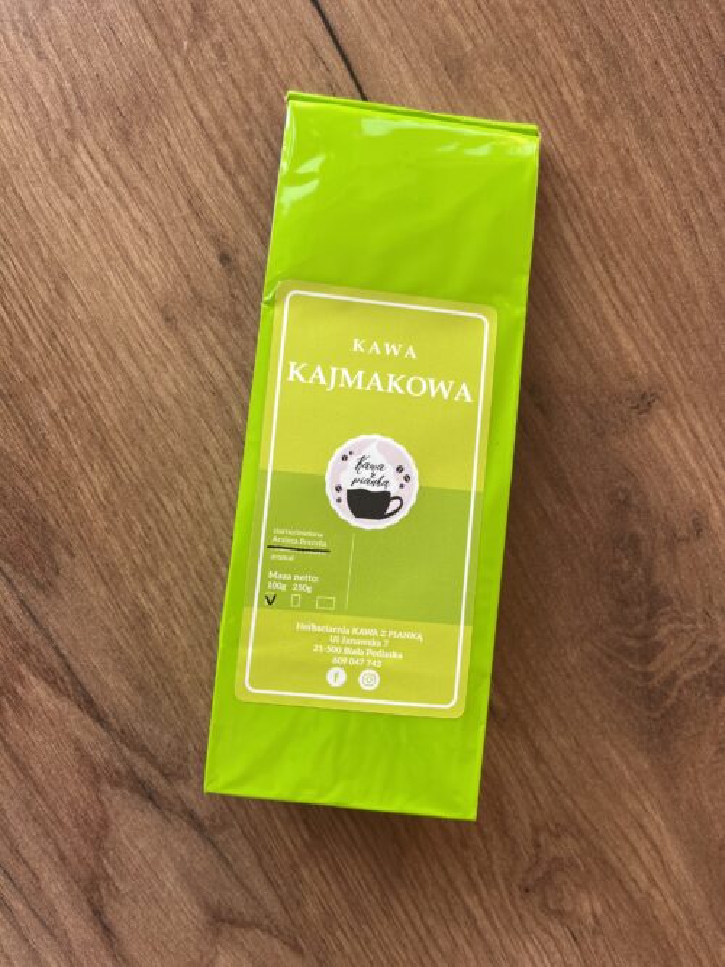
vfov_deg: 67.3
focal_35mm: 26
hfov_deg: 53.0
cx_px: 362
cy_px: 484
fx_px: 726
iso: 32
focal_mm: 5.1
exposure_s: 1/134
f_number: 1.6
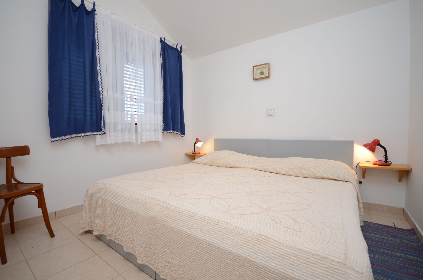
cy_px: 140
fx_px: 176
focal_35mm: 15
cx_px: 212
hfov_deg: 100.5
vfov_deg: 77.1
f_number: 4
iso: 500
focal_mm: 10
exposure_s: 1/160
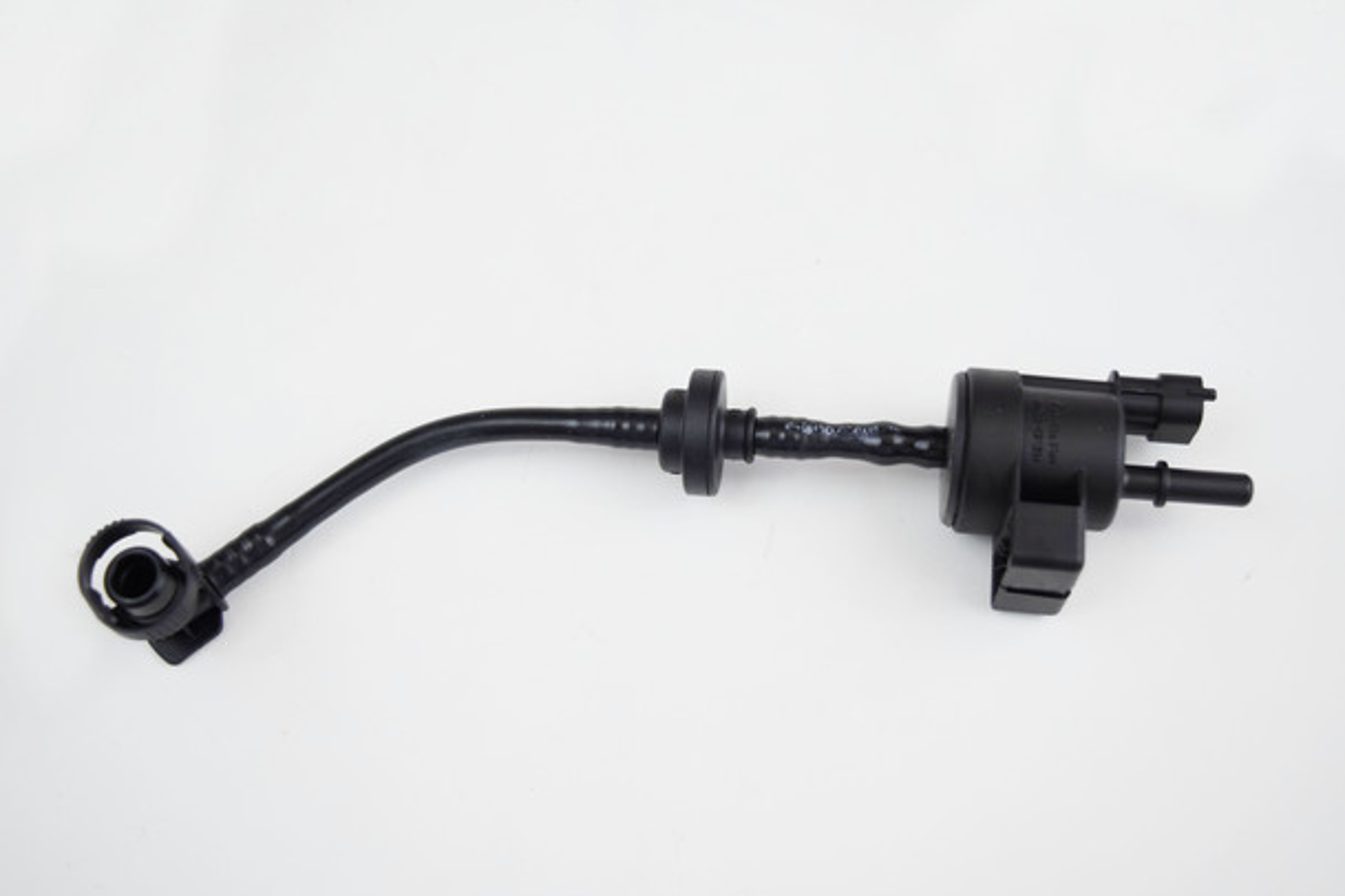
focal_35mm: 41
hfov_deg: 47.4
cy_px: 429
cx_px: 654
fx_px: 1532
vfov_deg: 32.6
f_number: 4
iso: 560
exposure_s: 1/60
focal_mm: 26
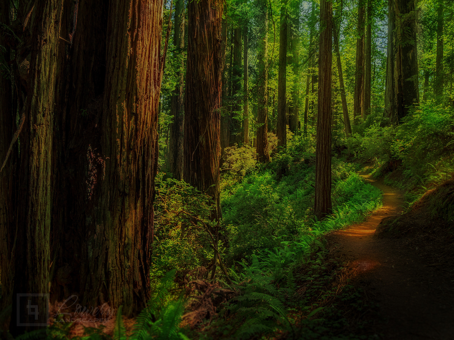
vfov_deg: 56.8
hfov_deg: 71.6
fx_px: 315
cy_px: 170
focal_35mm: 24
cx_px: 227
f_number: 7.1
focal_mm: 12
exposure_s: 1/20
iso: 200
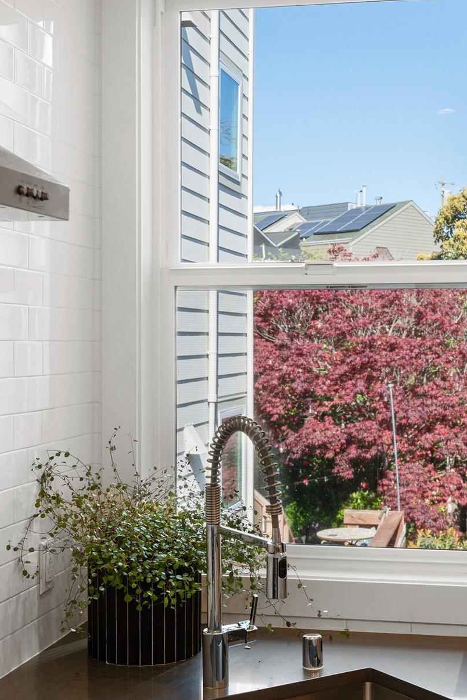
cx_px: 275
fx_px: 1089
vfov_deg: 35.6
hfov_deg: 24.2
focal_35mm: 56
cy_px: 369
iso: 400
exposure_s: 1/40
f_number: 9
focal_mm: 30
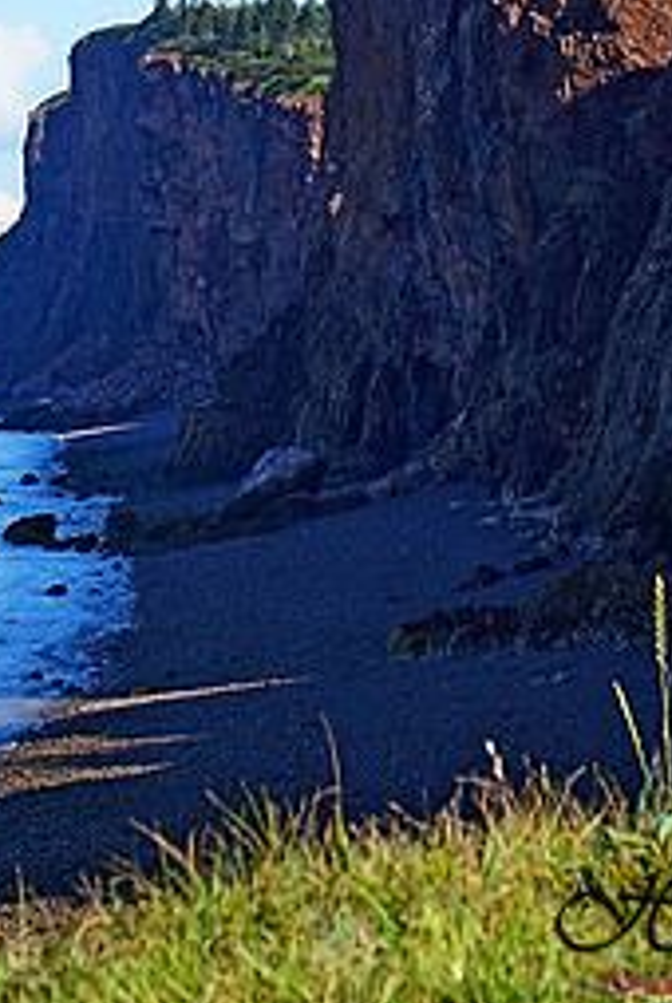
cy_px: 186
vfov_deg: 14.0
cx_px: 476
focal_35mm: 146
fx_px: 4073
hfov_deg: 9.4
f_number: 13
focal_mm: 55
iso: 1000
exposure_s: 1/500
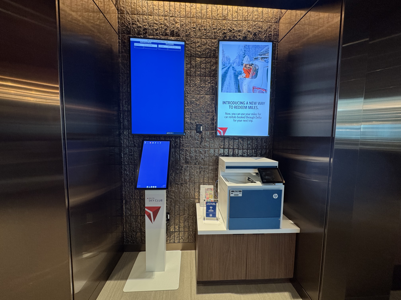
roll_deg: -1.3
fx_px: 162
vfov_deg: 85.7
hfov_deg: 102.1
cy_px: 150
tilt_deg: -5.9
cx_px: 200
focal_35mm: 14
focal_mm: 2.22
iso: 200
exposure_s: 1/60
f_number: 2.2
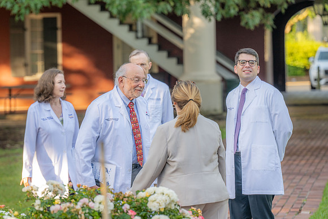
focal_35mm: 200
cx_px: 164
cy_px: 110
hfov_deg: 10.3
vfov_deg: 6.9
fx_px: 1823
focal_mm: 200
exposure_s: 1/160
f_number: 5.6
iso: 320
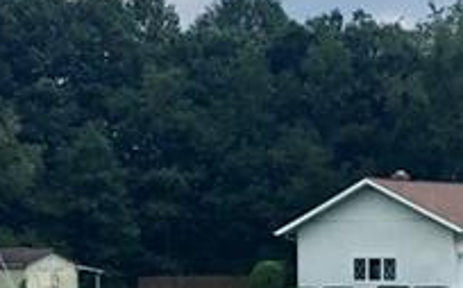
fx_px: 1563
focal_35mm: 124
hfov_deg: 16.8
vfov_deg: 10.4
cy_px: 331
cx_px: 304
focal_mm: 3.3
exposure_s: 1/1988
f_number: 2.4
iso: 25
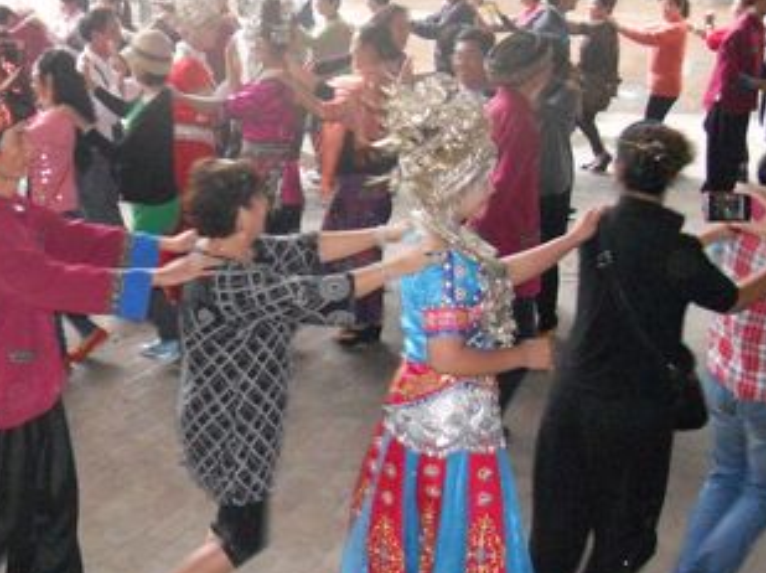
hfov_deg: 33.1
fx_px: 1238
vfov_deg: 26.0
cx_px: 124
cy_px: 251
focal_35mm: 56
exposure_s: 1/25
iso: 640
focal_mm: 4.9
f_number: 3.2
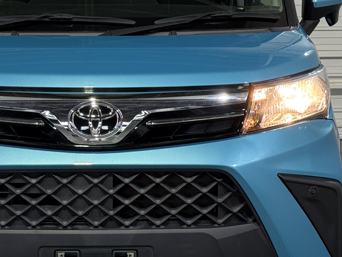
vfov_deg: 12.3
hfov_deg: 16.3
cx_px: 95
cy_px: 105
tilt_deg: -7.6
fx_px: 1186
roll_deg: -0.1
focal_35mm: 120
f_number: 1.78
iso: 125
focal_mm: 6.76
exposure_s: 1/60
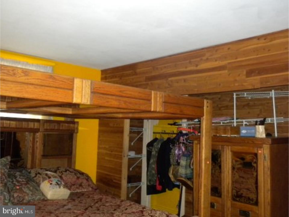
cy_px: 108
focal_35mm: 37
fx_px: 309
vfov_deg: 38.7
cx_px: 144
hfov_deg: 50.1
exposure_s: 1/30
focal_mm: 6.6
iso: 400
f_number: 3.5
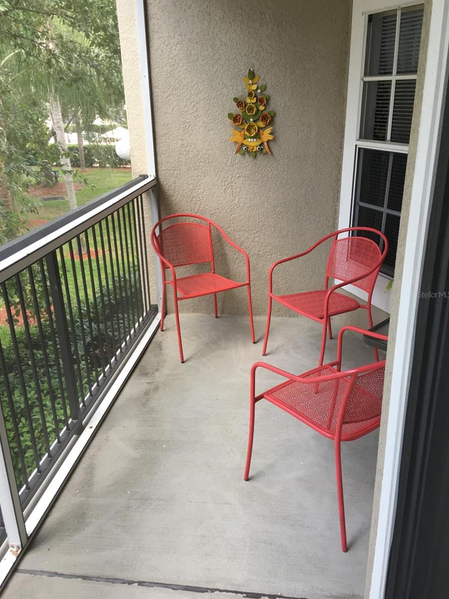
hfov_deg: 46.8
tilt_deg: -20.5
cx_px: 222
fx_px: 519
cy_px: 294
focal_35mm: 30
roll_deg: +0.9
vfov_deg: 60.0
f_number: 2.2
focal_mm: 4.15
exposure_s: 1/40
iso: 25
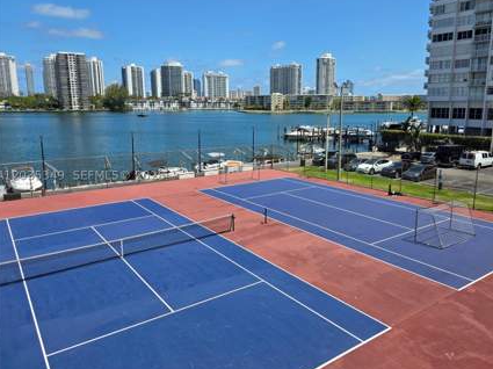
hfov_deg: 67.2
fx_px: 370
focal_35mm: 26
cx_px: 271
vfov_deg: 53.0
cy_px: 175
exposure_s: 1/6355
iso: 80
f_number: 1.7
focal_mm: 6.3
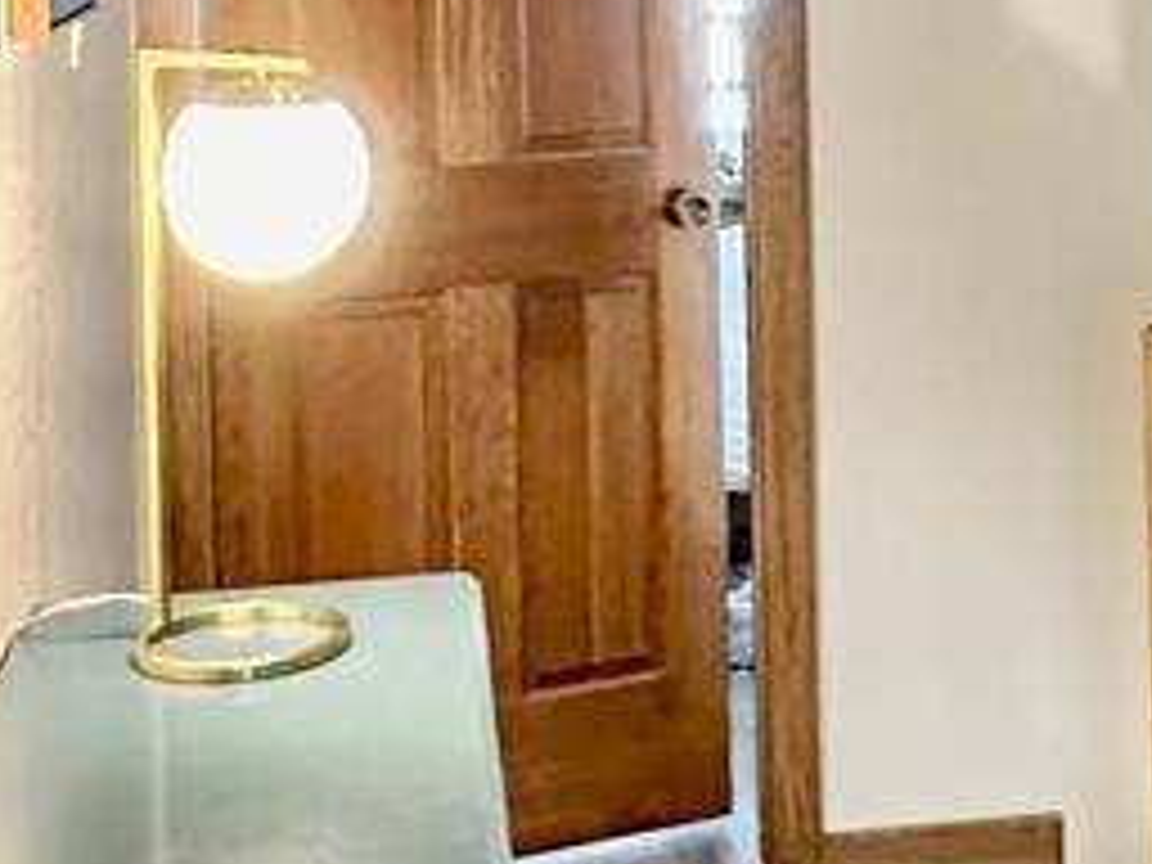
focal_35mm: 96
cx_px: 918
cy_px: -648
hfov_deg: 20.2
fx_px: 3195
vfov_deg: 13.9
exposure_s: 1/60
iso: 250
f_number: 1.78
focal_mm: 6.86
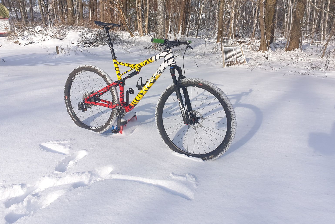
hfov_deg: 65.5
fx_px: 261
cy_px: 96
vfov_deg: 46.3
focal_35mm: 28
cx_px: 167
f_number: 2.4
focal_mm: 4.3
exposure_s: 1/1252
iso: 50
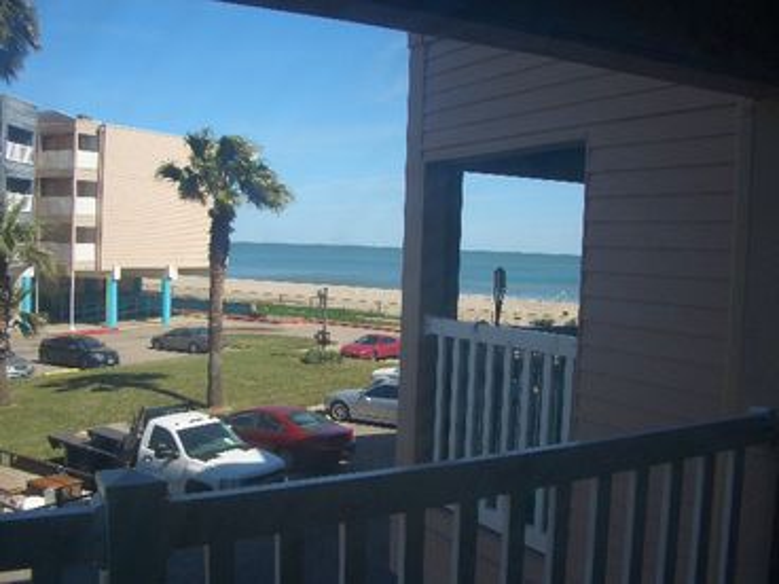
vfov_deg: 40.7
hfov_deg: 52.6
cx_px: 390
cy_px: 292
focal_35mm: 35
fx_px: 788
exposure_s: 1/400
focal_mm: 5.8
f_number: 4.3
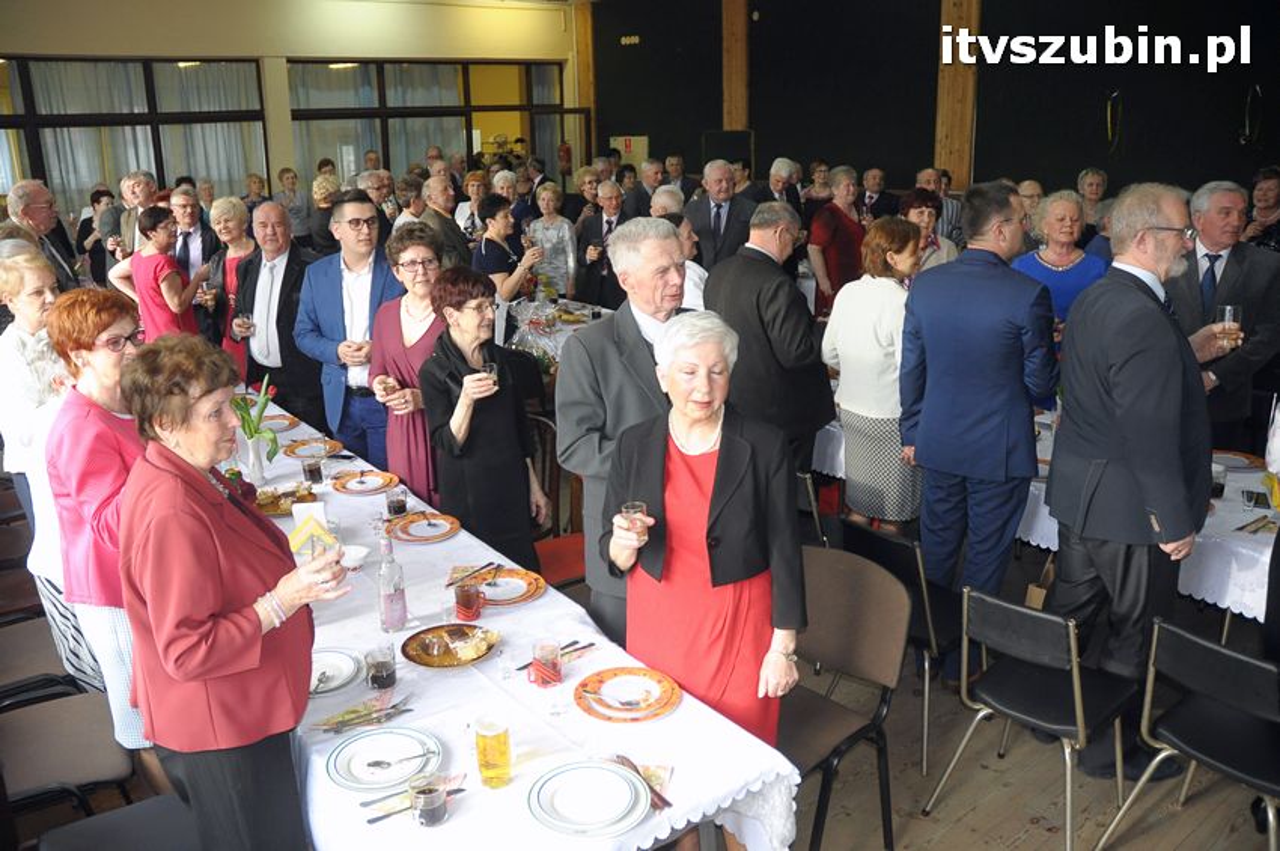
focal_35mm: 27
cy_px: 426
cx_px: 640
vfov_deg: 47.8
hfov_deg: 67.4
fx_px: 959
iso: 800
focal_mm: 18
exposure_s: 1/100
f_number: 4
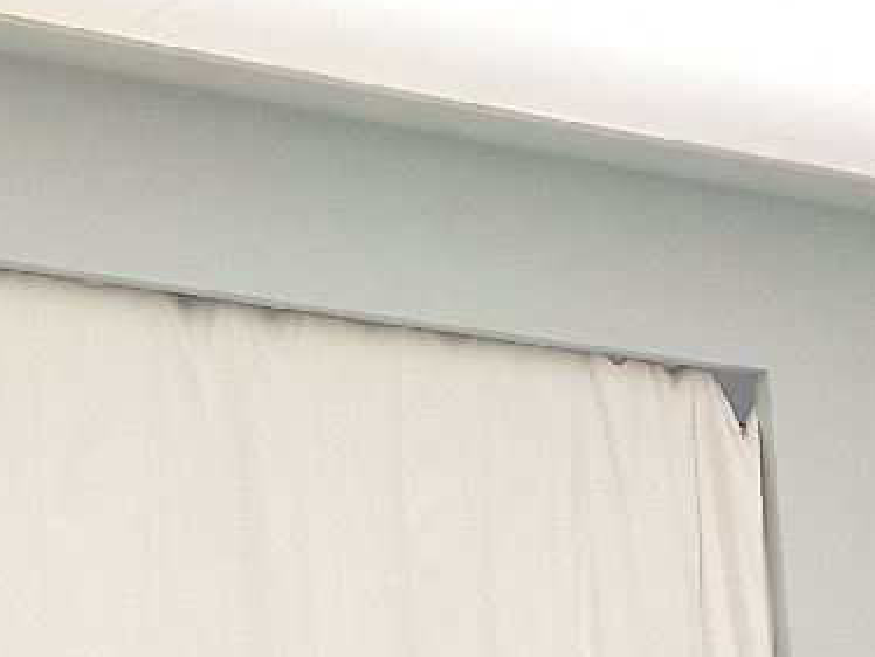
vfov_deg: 10.5
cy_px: 1655
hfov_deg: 13.0
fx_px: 2985
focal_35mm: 118
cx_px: 2049
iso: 50
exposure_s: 1/100
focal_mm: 5.54
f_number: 1.8
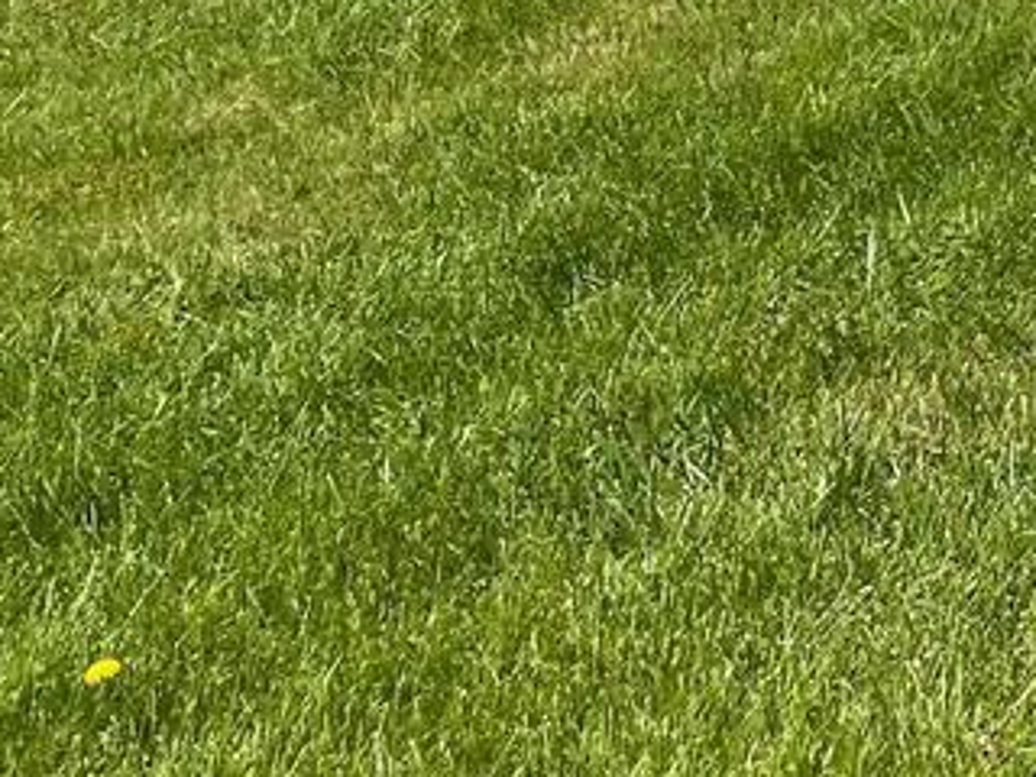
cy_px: -725
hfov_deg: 14.6
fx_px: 3502
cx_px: 1897
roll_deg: +0.0
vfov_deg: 11.5
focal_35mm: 117
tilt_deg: -2.3
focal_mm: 4.2
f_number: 1.6
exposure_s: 1/4132
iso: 32
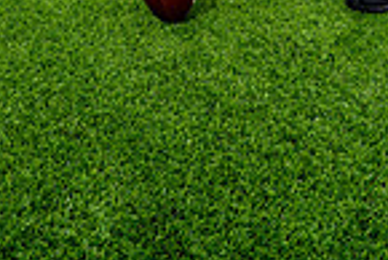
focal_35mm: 62
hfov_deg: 32.3
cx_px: 201
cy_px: -335
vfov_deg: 15.0
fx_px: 669
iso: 160
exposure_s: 1/250
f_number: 6.3
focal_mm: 20
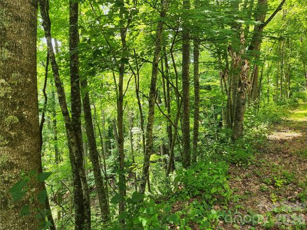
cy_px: 115
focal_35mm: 23
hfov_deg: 73.9
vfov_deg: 58.9
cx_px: 154
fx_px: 204
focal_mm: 5.4
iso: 32
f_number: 1.8
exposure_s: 1/180
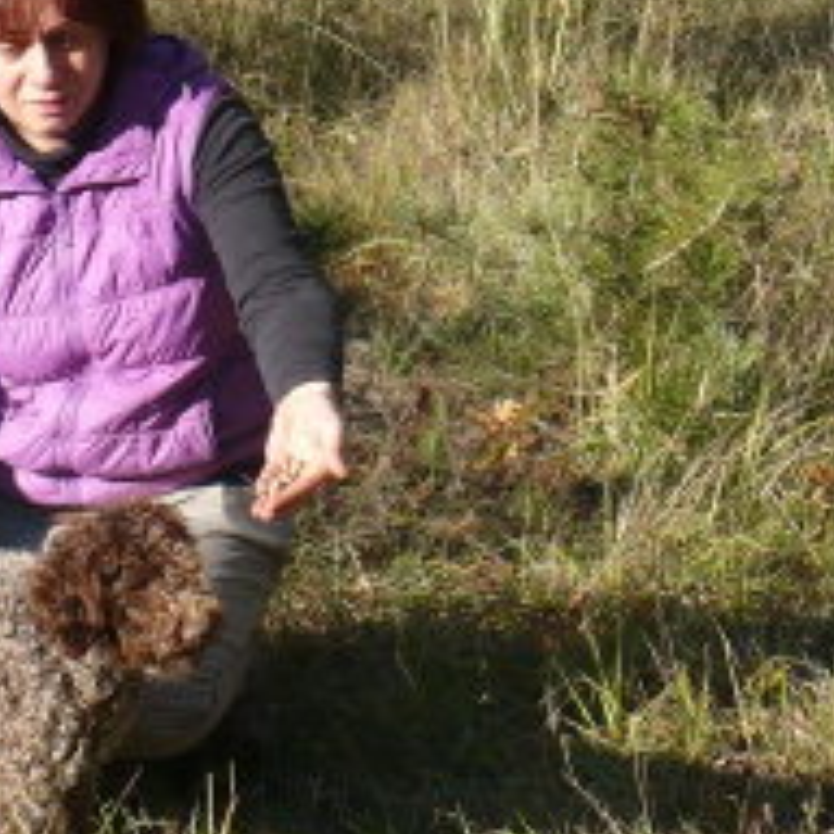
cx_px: 117
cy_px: 452
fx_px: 5561
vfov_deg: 8.6
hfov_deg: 8.6
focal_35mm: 204
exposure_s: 1/500
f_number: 3.6
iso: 100
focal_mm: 18.3
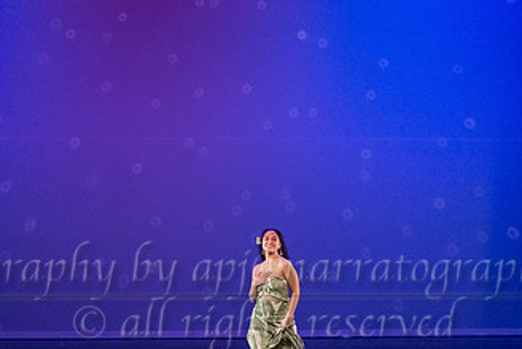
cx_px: 286
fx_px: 1451
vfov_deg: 13.7
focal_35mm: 100
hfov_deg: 20.4
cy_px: 264
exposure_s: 1/400
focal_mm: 44
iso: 4000
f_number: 5.6
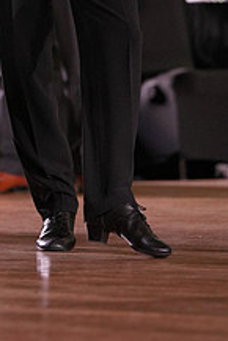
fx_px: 5065
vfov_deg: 3.8
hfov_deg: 2.6
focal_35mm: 534
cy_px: -77
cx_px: -40
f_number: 4
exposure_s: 1/400
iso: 1600
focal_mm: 200
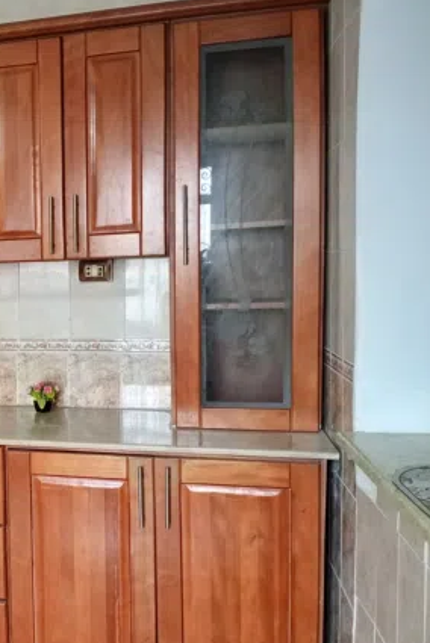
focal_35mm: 36
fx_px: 644
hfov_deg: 32.5
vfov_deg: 53.0
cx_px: -41
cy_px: 351
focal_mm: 4.15
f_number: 1.6
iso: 1150
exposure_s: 1/33.3
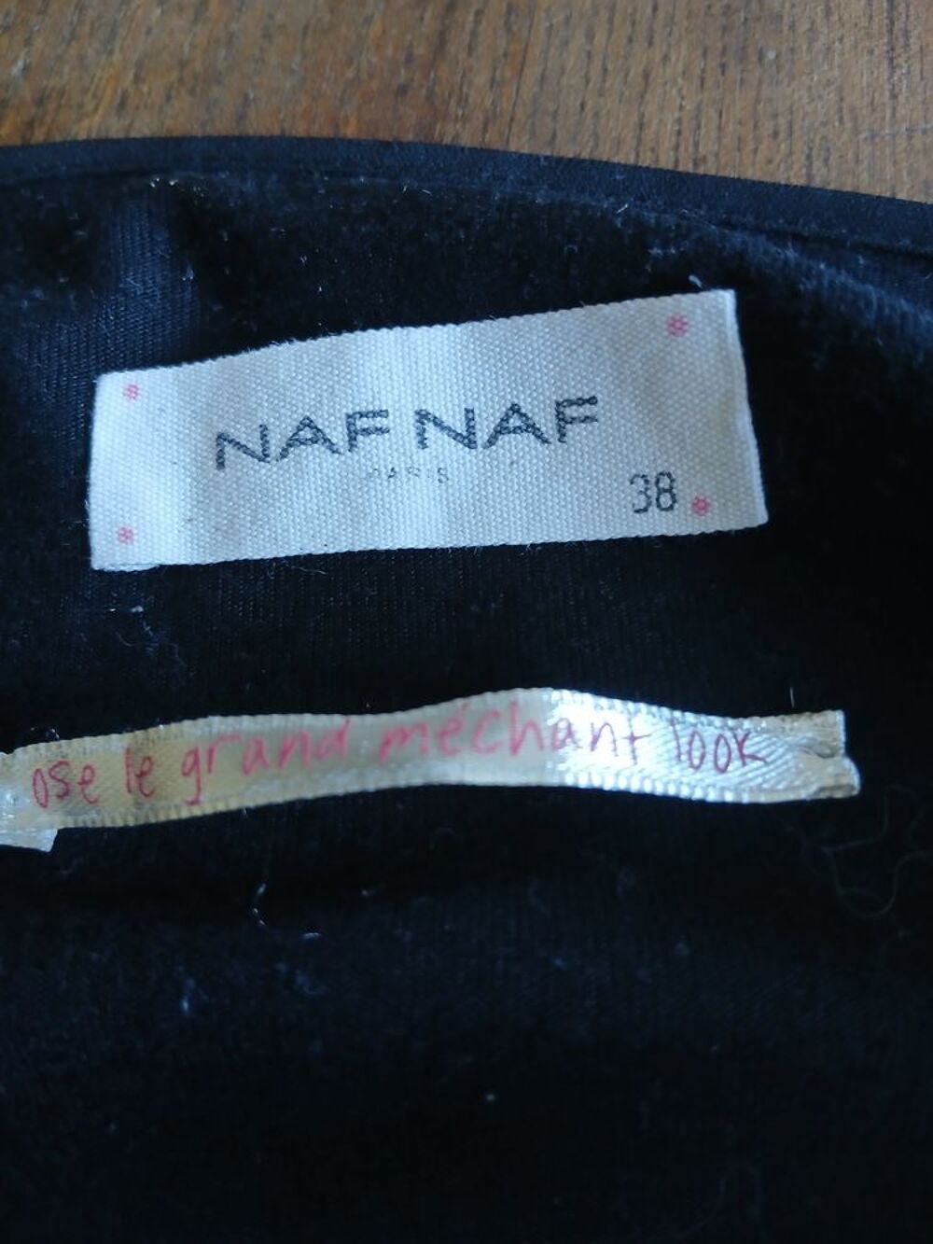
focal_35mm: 26
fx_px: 934
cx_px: 466
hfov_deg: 53.1
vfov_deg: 67.3
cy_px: 622
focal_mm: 3.98
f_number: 1.8
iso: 250
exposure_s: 1/25.1
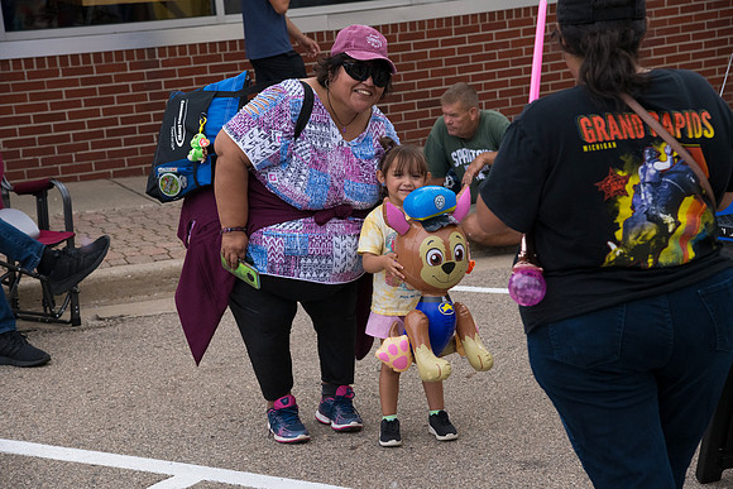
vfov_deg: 15.9
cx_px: 366
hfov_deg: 23.6
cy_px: 244
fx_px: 1751
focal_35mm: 86
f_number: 6.3
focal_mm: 86
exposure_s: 1/2000
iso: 2200
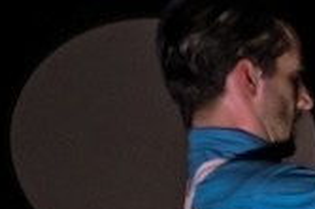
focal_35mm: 210
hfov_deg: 8.4
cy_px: 564
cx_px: 907
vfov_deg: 6.1
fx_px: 1836
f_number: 1.4
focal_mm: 35
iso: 2000
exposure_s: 1/400
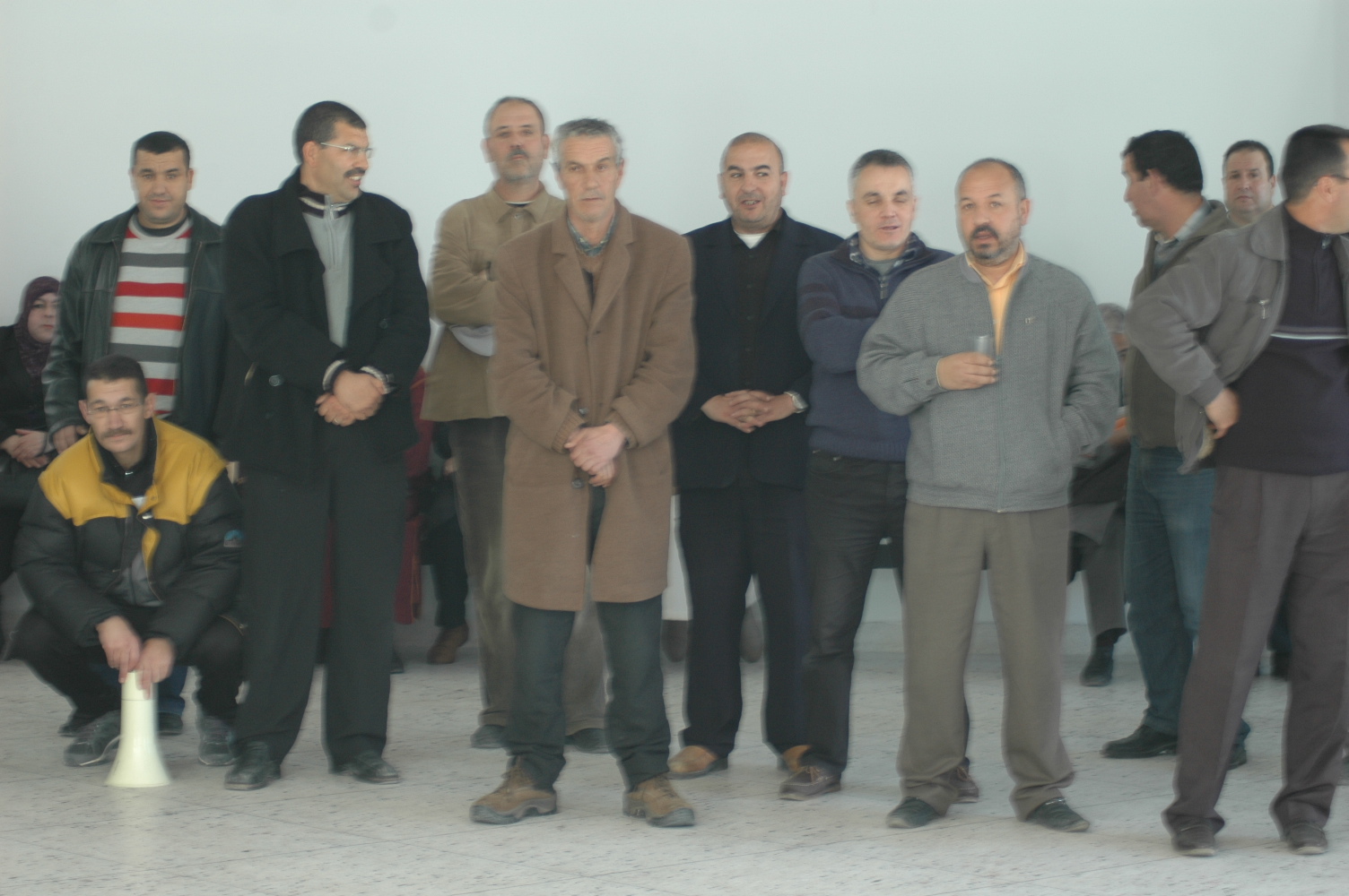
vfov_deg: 13.0
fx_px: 3931
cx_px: 674
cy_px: 448
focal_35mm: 105
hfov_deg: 19.5
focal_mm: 70
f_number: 4
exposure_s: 1/30
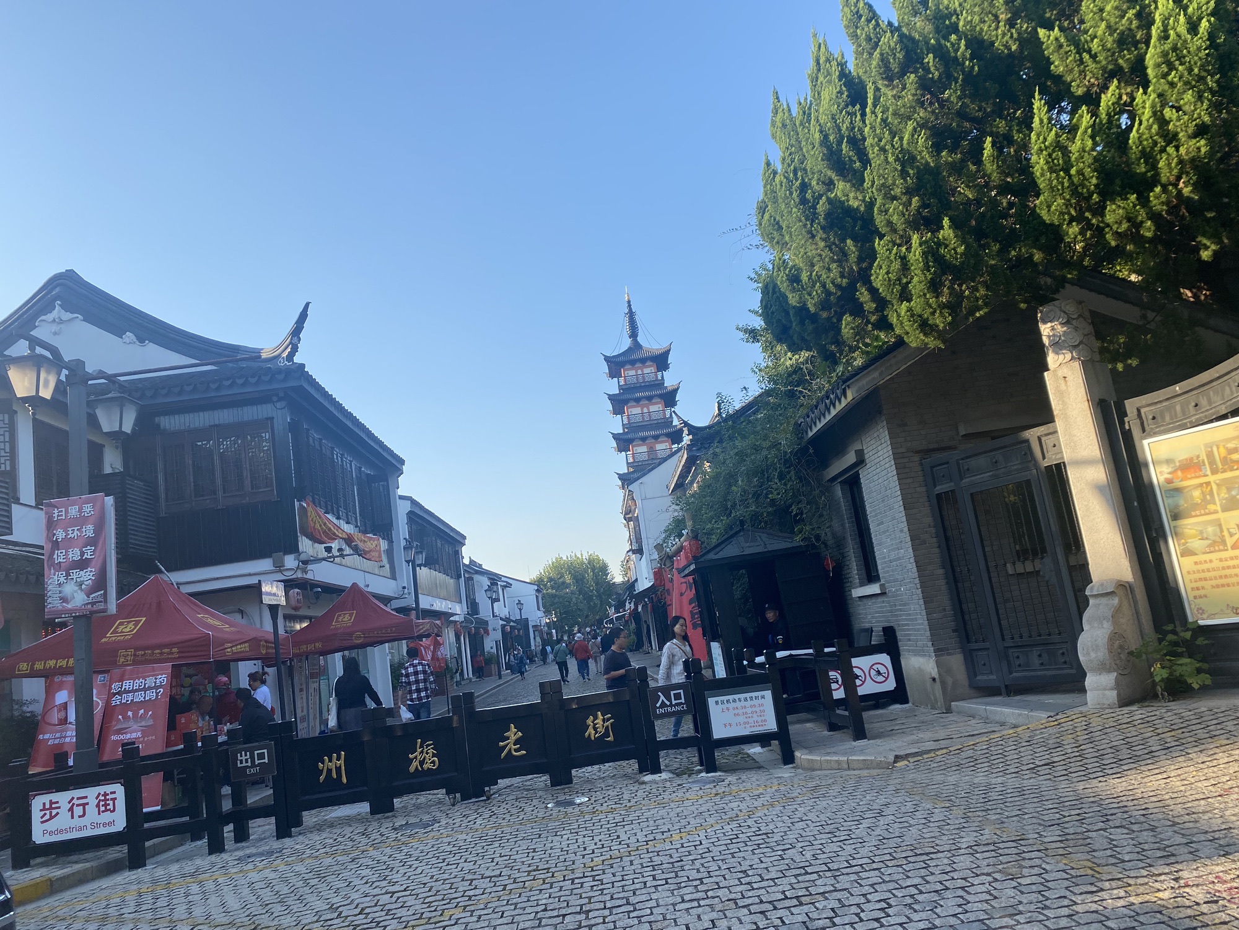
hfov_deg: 67.3
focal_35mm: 26
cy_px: 465
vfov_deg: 53.1
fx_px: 931
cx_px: 620
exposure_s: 1/1346
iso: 32
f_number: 1.8
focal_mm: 4.25
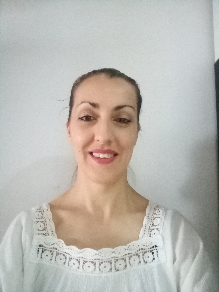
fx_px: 211
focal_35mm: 25
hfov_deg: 54.9
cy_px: 146
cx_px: 110
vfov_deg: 69.4
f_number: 2
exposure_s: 1/14.3
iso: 2413
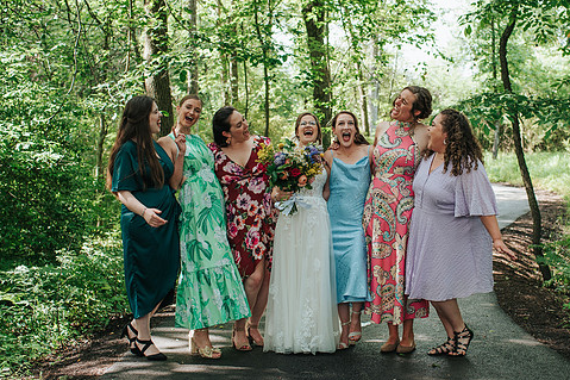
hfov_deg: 36.0
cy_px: 196
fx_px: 870
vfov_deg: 24.6
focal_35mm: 55
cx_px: 363
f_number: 3.2
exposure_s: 1/250
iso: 200
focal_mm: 35
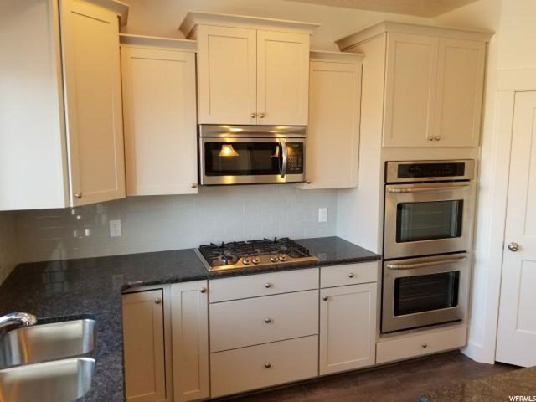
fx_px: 403
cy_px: 201
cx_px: 268
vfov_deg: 53.1
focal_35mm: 26
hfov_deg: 67.3
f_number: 1.7
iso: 200
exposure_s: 1/60
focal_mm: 4.25
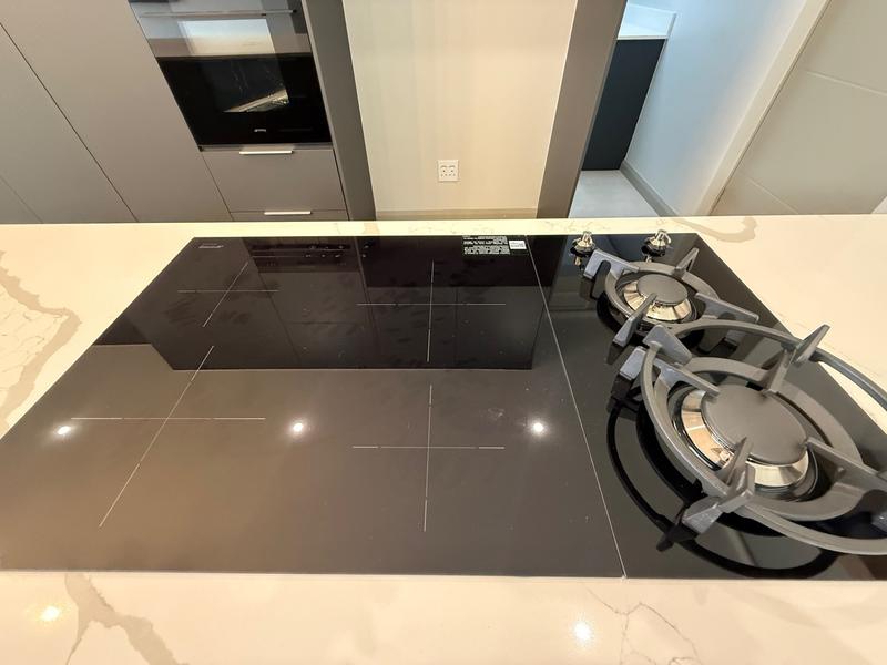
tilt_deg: -45.2
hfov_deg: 102.1
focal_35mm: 14
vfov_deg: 85.7
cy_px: 332
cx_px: 444
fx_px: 359
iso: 640
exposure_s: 1/50
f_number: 2.2
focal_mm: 2.22
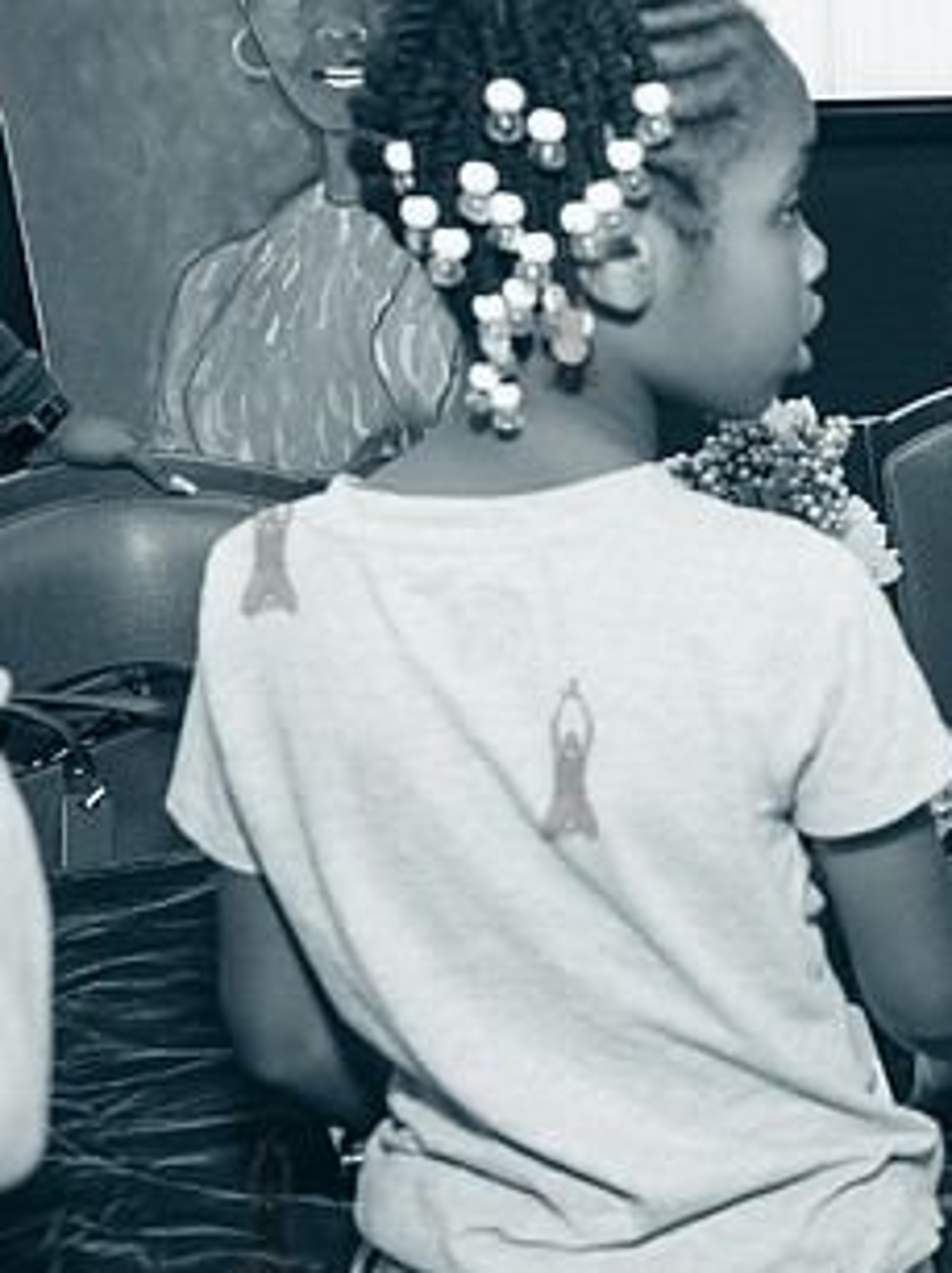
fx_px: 2387
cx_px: 1191
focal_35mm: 65
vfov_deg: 29.8
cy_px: 621
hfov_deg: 20.8
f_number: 4.5
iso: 2000
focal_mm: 28
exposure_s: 1/500
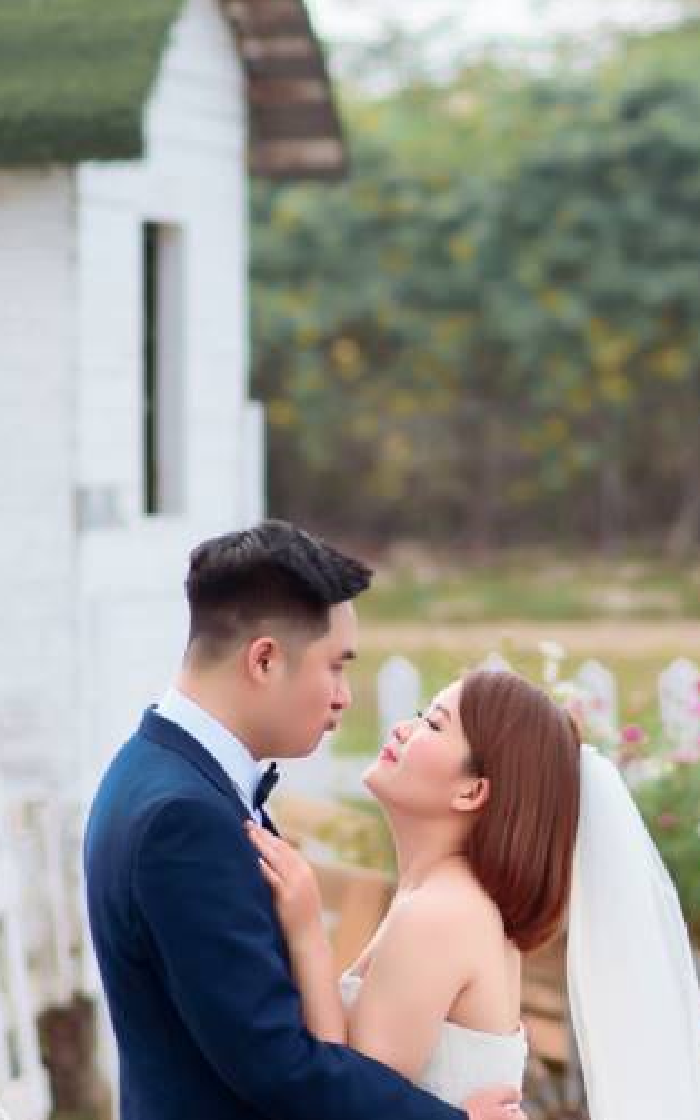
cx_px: 504
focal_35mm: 219
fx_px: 6685
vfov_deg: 9.6
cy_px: 914
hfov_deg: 6.0
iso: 100
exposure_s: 1/1250
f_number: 2.2
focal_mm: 85
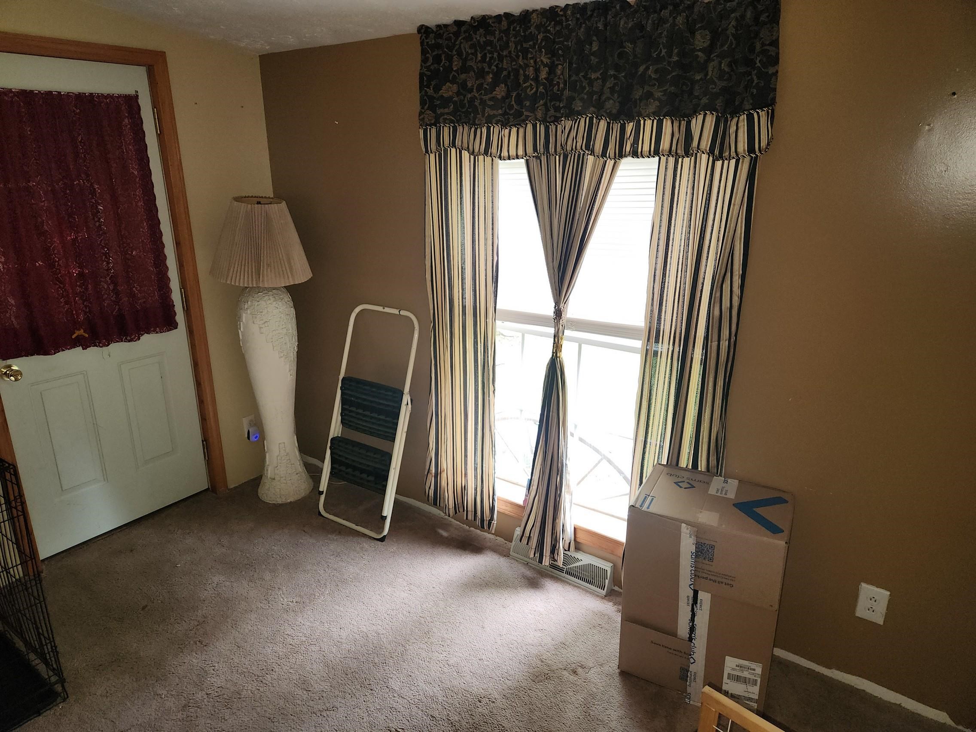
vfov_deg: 58.9
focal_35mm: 23
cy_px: 366
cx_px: 488
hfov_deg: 73.9
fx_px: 648
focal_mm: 5.4
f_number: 1.8
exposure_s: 1/30
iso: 100
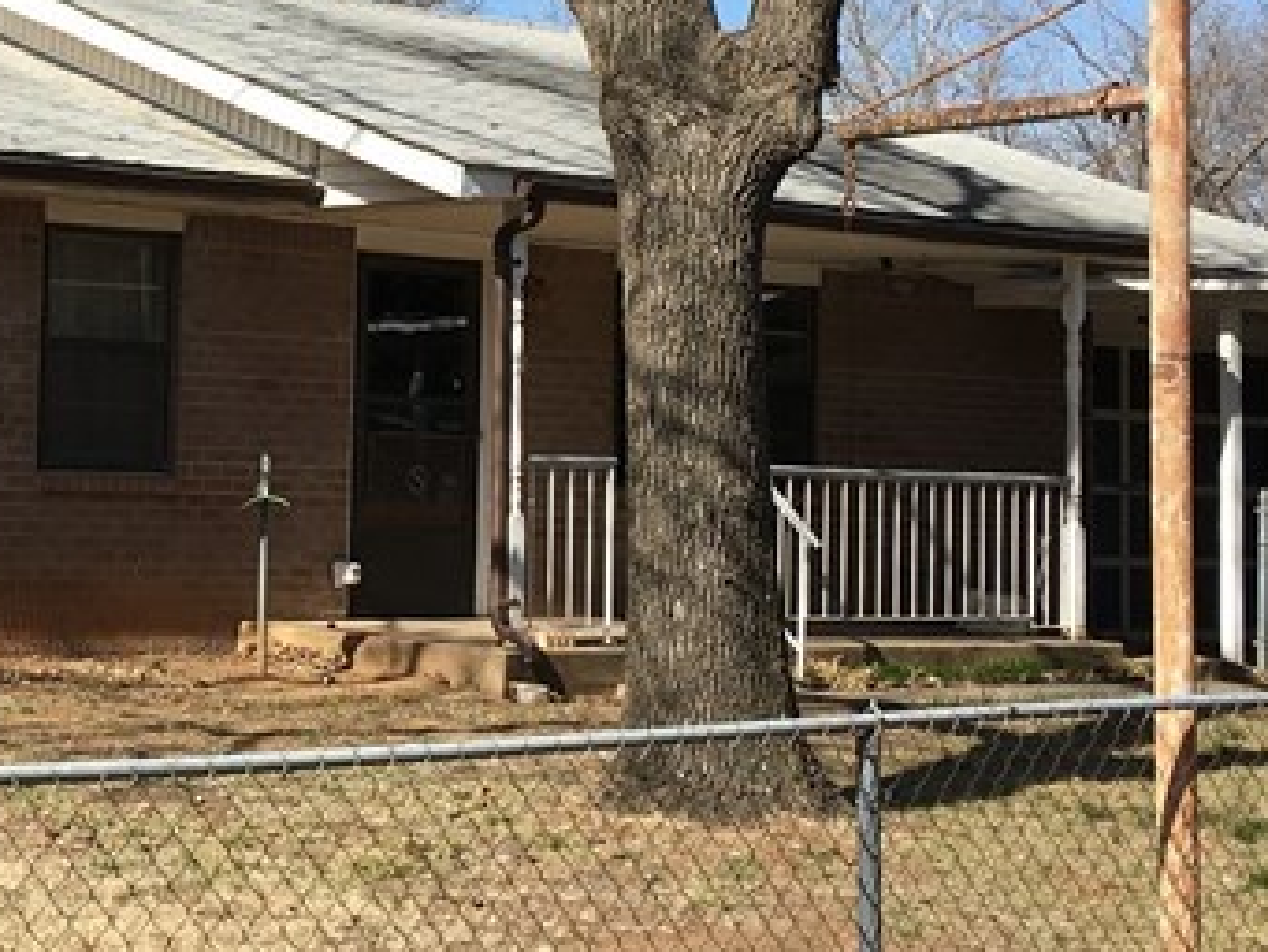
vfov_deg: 16.9
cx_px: 182
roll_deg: -2.0
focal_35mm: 87
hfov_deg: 22.1
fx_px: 3188
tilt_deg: +5.7
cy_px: 253
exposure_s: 1/1326
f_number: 2.2
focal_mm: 4.15
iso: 25
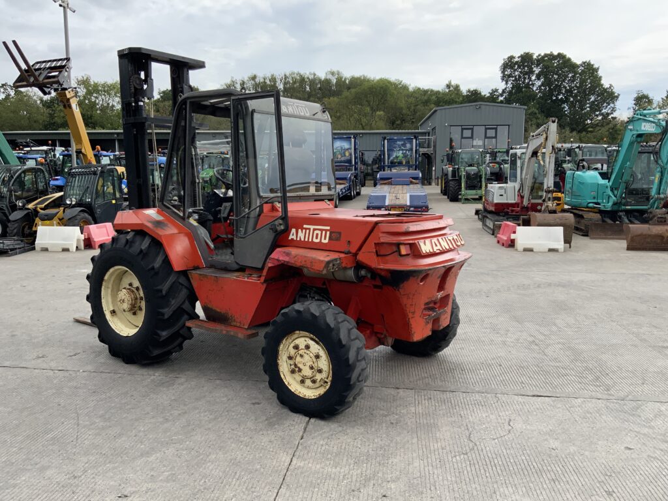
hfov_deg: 61.7
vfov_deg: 48.2
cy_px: 250
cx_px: 334
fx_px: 560
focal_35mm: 29
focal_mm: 3
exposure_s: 1/962
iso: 16
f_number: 1.8
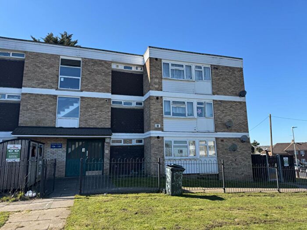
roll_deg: -0.2
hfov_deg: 71.6
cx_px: 154
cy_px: 115
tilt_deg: +11.1
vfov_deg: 56.8
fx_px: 213
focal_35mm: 24
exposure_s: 1/2252
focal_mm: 6.76
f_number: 1.78
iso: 80
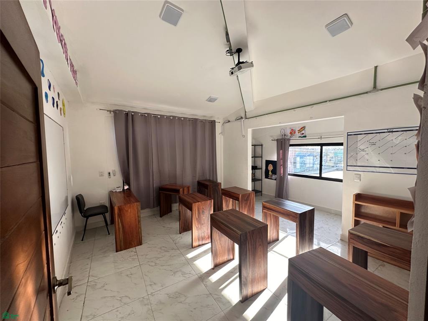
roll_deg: -0.1
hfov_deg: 102.1
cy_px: 160
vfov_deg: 85.7
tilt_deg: -3.5
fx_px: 173
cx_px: 214
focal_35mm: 14
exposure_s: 1/99
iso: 125
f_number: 2.2
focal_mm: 2.22
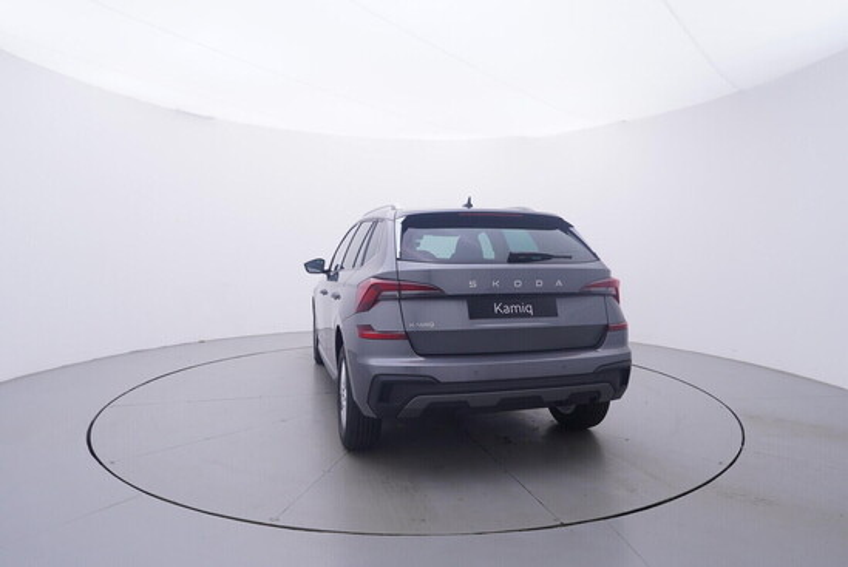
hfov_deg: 77.3
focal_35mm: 22
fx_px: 530
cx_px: 424
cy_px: 284
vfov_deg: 56.2
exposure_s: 1/80
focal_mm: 15
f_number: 5
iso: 200
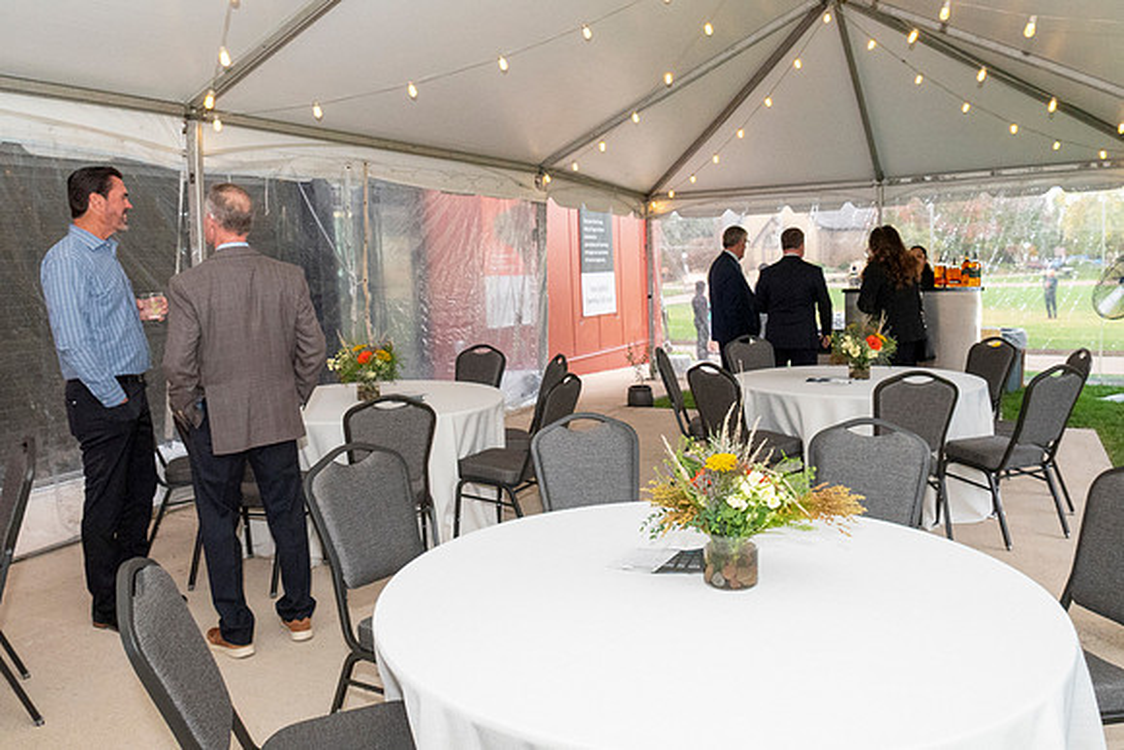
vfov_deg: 45.1
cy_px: 375
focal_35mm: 29
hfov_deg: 63.7
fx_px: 904
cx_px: 562
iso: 3200
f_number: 9
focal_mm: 18
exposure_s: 1/160
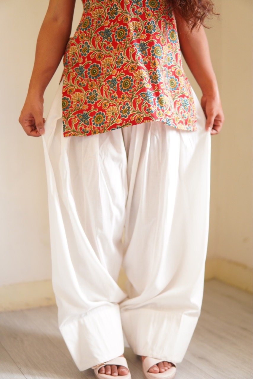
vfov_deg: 43.6
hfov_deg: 29.9
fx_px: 474
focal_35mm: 45
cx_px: 126
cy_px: 190
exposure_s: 1/30
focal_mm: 30
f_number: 1.4
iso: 320
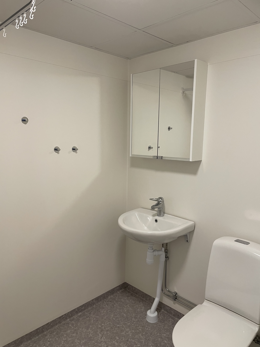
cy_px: 174
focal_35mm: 26
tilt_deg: -7.9
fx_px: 260
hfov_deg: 53.1
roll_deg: -0.4
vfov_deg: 67.3
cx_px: 130
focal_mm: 4.2
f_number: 1.6
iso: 80
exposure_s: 1/50
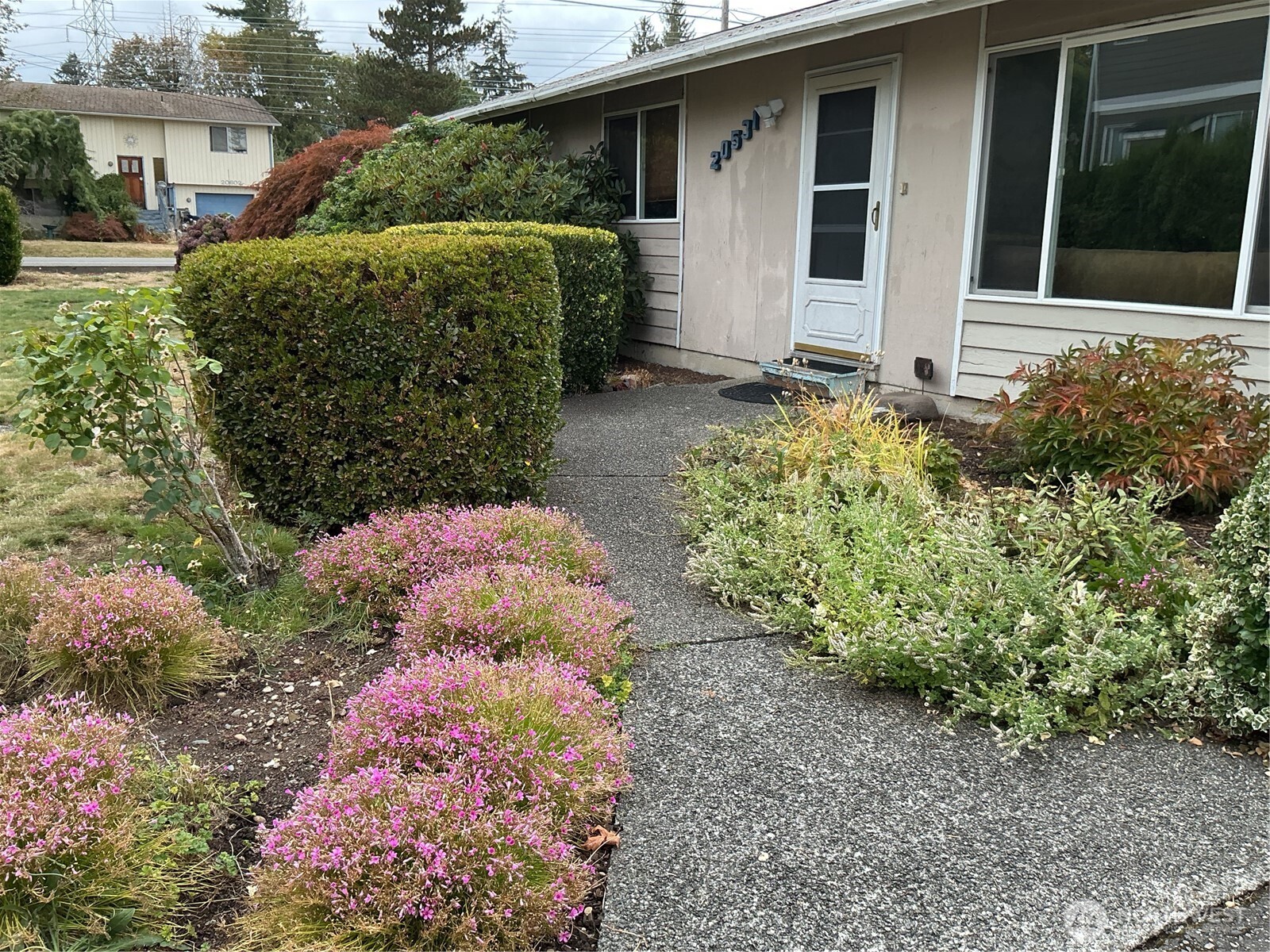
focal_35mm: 29
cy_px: 476
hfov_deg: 61.7
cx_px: 635
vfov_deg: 48.2
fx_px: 1064
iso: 16
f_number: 1.8
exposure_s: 1/128
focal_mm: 3
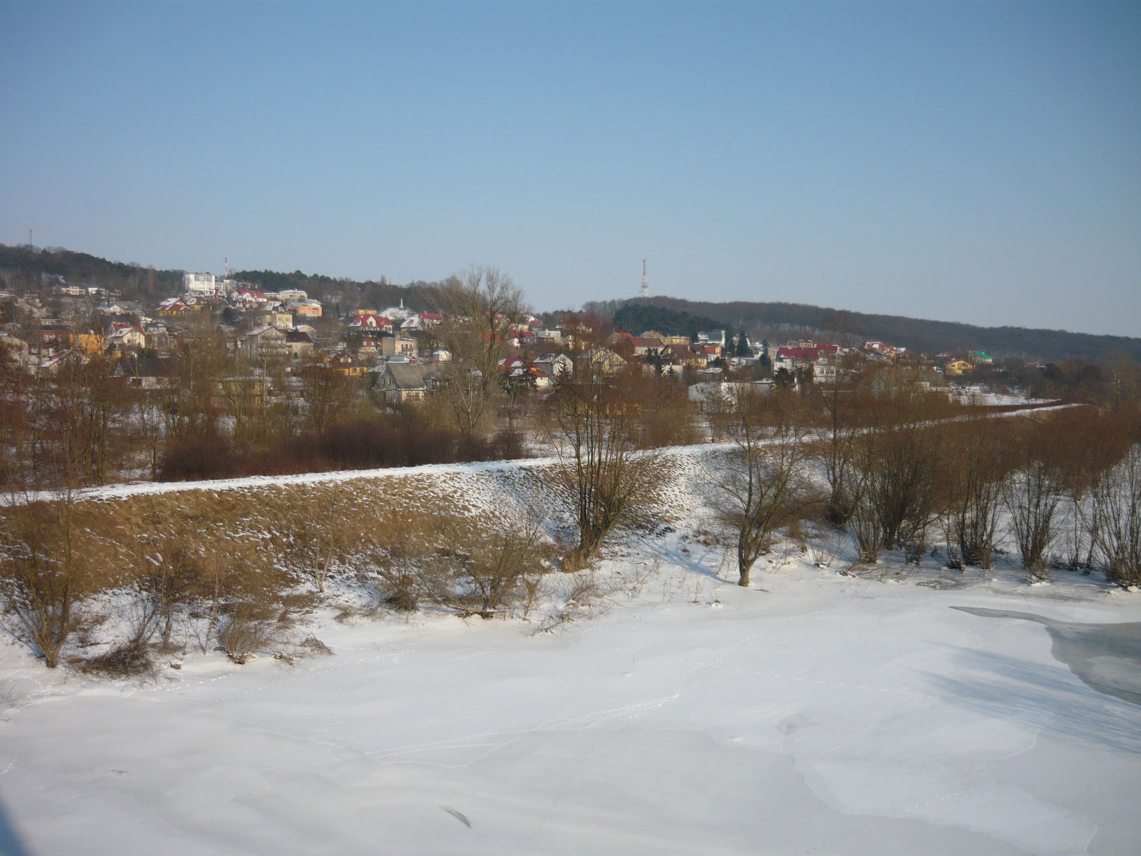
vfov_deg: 42.9
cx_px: 570
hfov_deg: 55.4
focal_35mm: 33
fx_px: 1088
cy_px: 428
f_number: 8
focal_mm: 5.5
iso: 100
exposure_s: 1/320
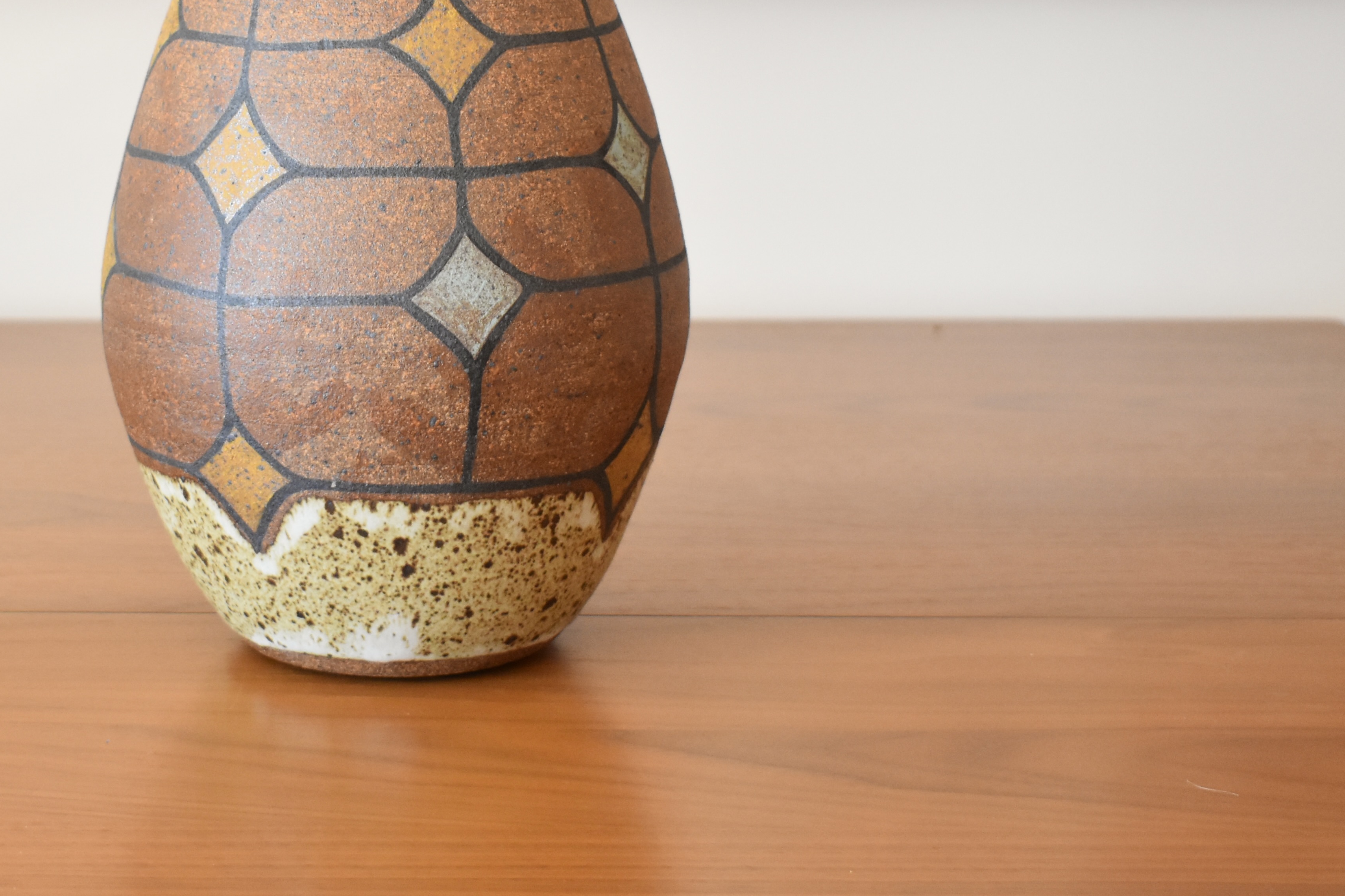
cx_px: 387
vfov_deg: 16.4
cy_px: 243
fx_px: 3101
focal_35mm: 83
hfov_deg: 24.3
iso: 1600
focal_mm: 32
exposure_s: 1/125
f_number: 4.5
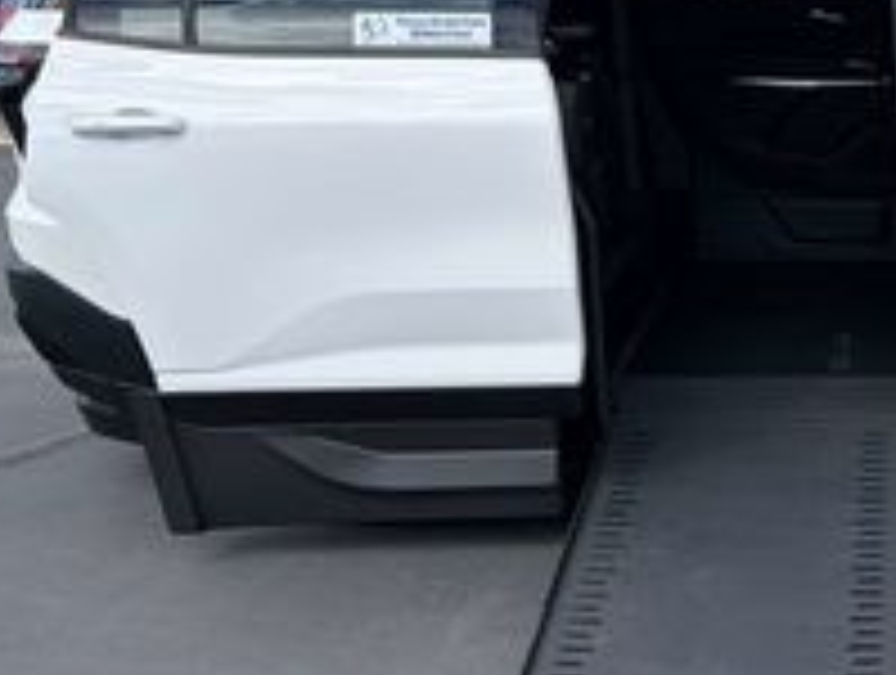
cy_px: 295
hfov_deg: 29.4
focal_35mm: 61
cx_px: 910
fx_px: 1582
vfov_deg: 24.1
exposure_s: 1/2141
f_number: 1.6
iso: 50
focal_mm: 5.96
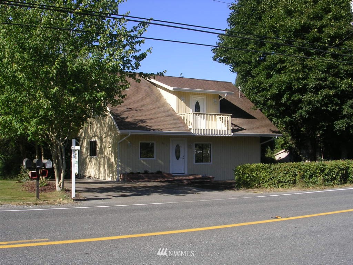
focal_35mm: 38
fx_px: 388
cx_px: 176
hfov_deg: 49.0
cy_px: 132
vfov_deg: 37.7
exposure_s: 1/238
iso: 50
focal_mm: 5.8
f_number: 5.6
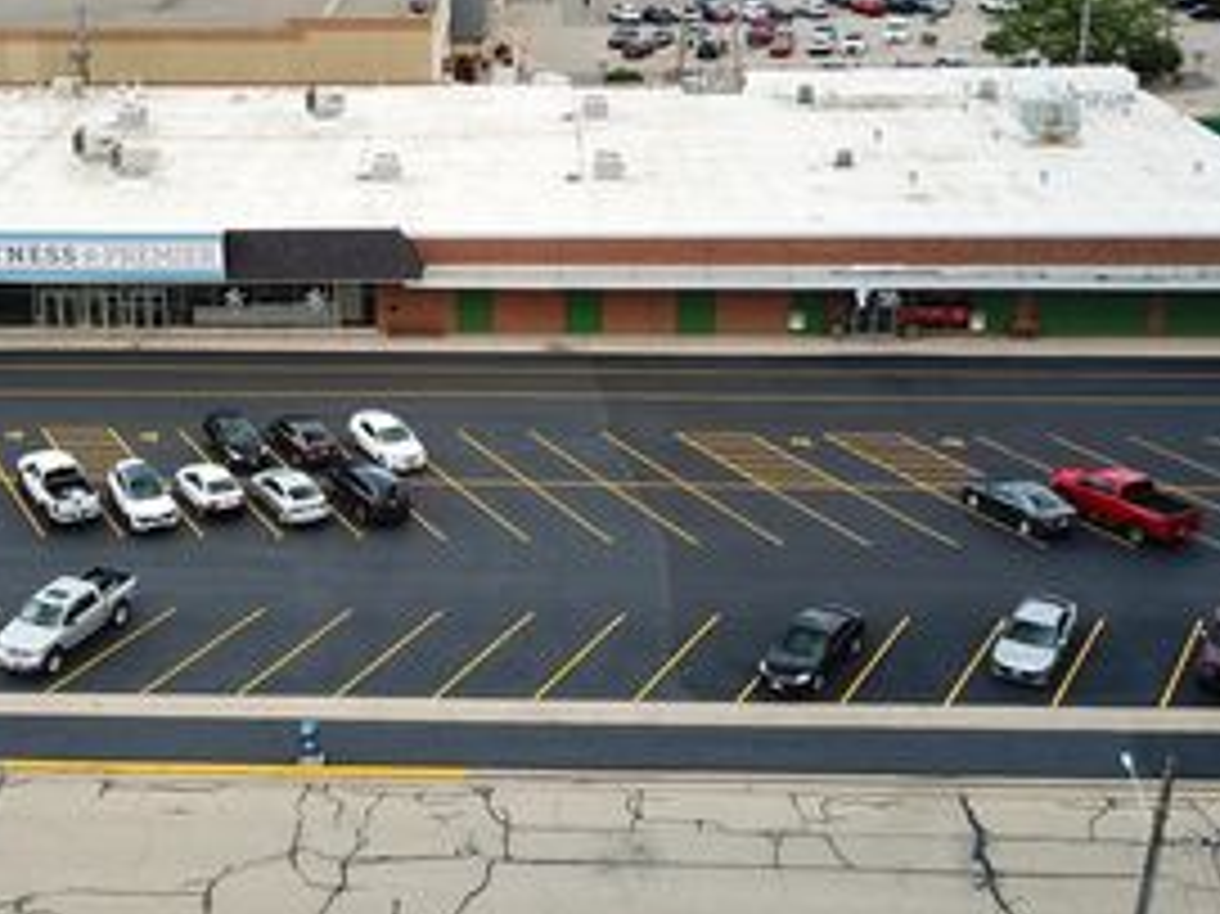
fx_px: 1691
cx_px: 365
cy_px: 259
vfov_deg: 29.9
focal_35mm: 48
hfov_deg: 39.0
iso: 100
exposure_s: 1/661
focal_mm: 4.73
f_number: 2.2
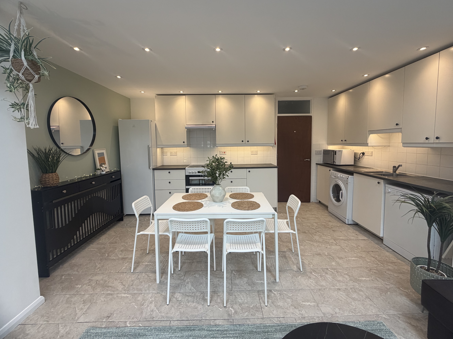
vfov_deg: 81.6
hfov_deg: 98.2
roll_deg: +0.5
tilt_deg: -4.3
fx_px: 196
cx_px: 232
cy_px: 157
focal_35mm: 15
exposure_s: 1/121
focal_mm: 2.22
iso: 160
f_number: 2.2
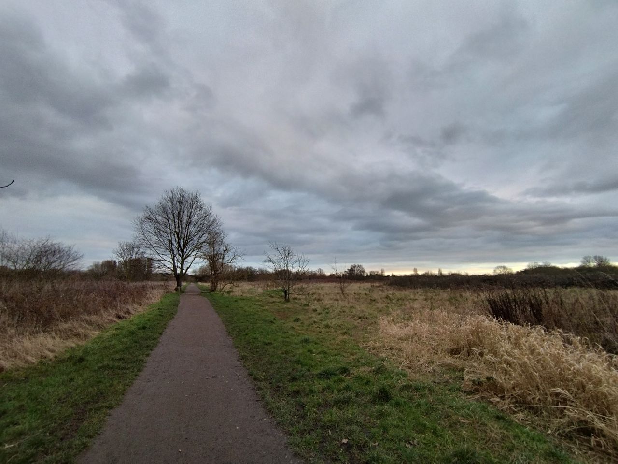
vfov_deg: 78.1
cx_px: 309
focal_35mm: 16
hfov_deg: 94.5
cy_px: 232
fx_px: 286
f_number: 2.2
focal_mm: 1.65
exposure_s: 1/33.3
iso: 60
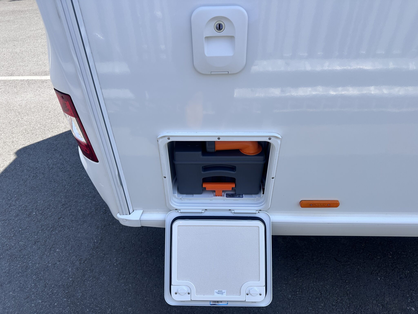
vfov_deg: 56.8
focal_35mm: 24
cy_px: 157
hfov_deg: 71.6
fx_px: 290
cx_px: 209
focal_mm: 6.86
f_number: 1.78
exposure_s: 1/1949
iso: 80
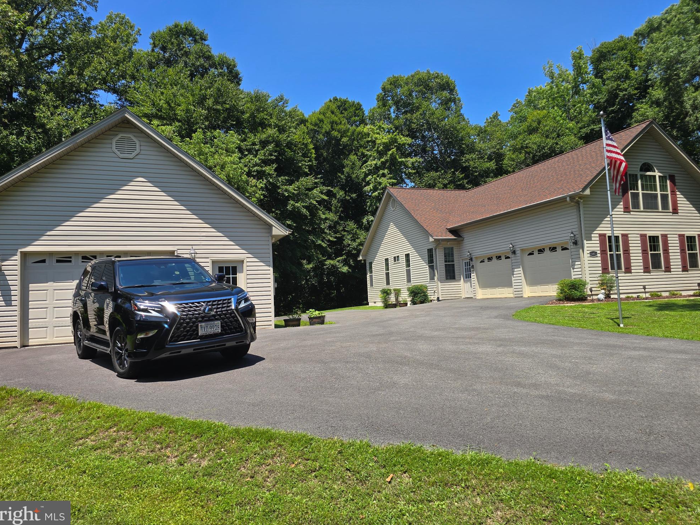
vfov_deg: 56.8
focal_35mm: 24
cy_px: 256
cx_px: 347
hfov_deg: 71.6
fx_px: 485
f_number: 1.7
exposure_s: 1/557
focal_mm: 6.3
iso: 12
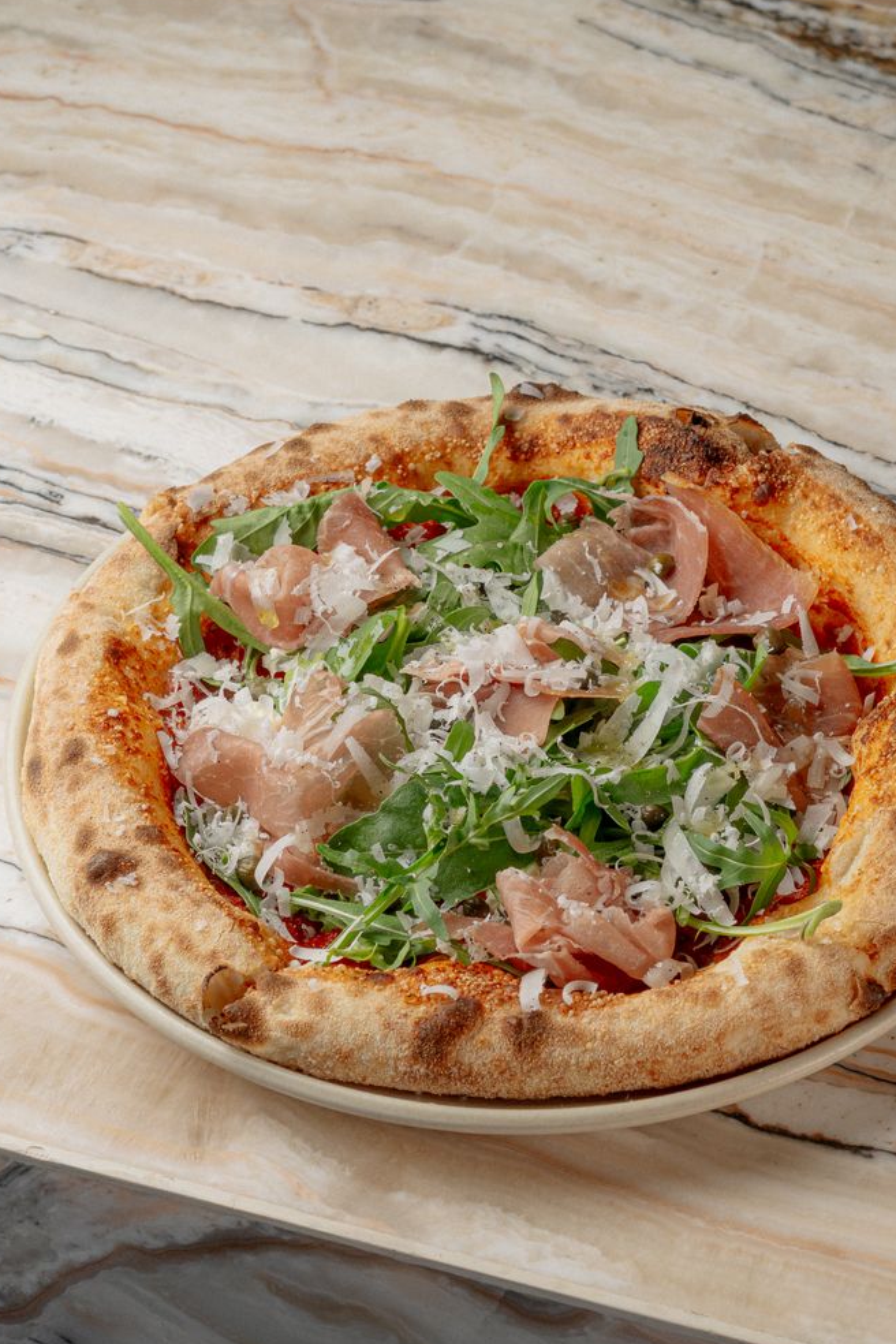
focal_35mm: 125
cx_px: 512
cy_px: 723
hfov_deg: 11.0
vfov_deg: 16.4
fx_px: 4666
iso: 200
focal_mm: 55
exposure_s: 1/160
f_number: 8
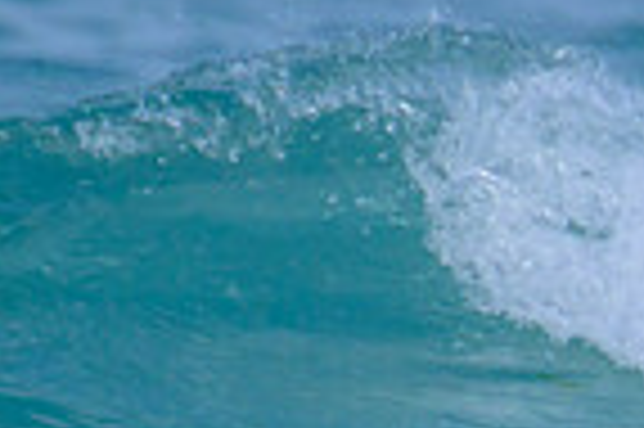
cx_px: 1447
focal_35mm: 4411
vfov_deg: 0.3
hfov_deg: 0.5
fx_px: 78817
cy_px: 942
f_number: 11
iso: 450
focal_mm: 800
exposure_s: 1/2000
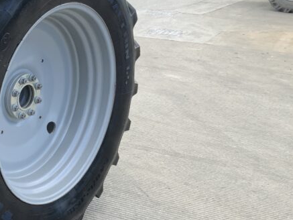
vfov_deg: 21.6
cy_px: 115
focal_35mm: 68
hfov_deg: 27.6
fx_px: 576
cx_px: 32
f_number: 1.8
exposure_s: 1/215
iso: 16
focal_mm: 3
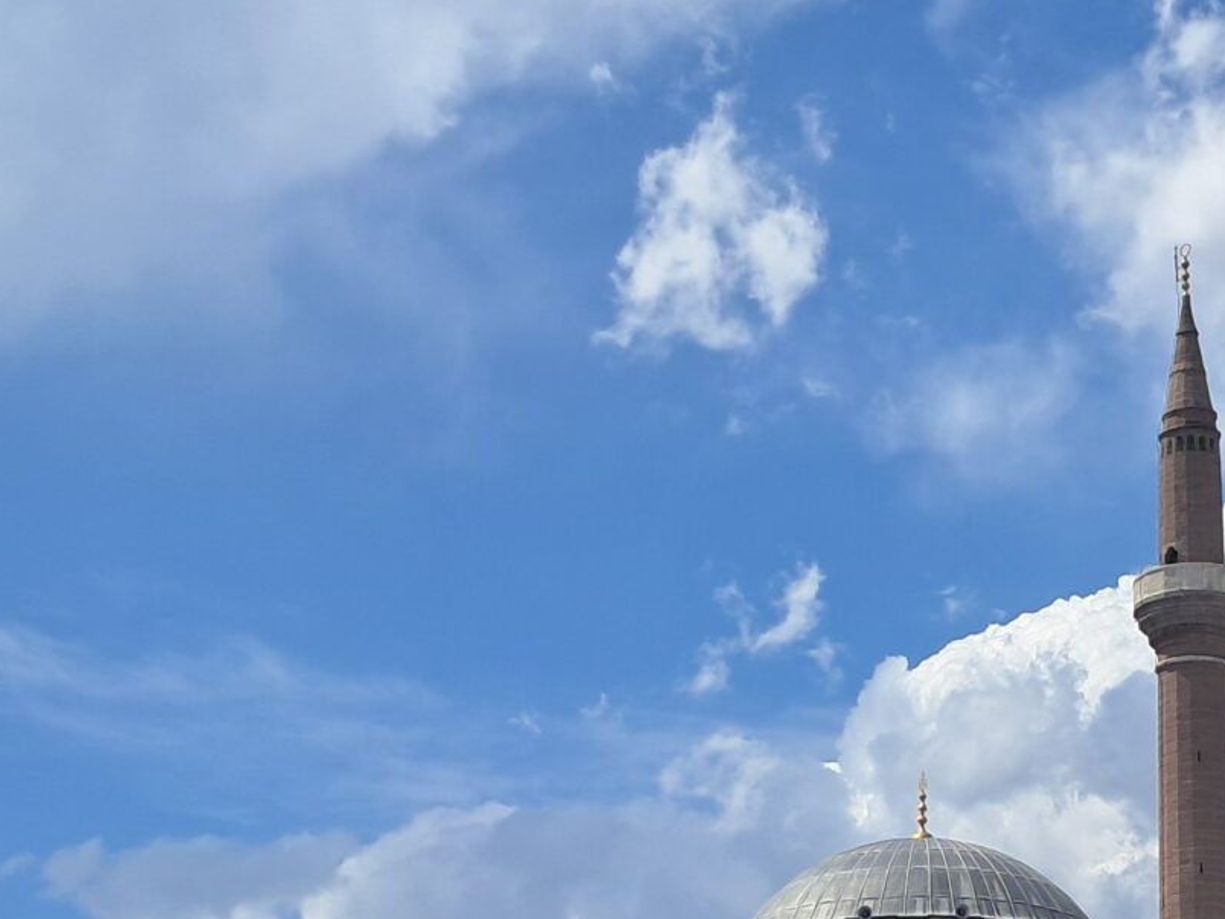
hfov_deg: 22.5
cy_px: 791
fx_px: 3043
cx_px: 978
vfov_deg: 17.0
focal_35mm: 86
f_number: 1.8
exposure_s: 1/1255
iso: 50
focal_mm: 4
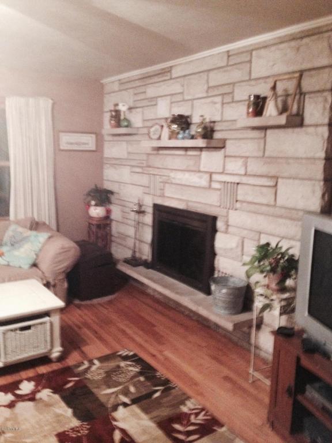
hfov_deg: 40.7
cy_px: 222
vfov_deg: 52.6
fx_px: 448
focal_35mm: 35
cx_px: 166
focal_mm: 4.28
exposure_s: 1/15
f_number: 2.4
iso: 640
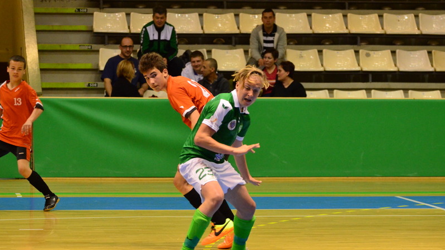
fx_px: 2159
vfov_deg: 6.6
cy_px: 147
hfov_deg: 11.8
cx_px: 223
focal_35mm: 183
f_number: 4.8
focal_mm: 116
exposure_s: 1/400
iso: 4000
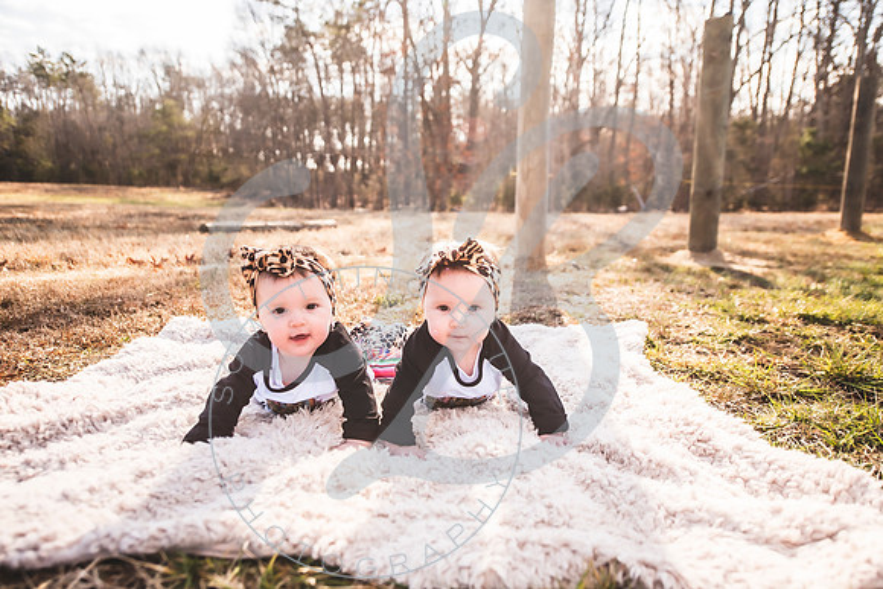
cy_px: 294
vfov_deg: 52.5
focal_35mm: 24
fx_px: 598
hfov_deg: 72.9
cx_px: 442
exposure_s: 1/500
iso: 100
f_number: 2.8
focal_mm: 24
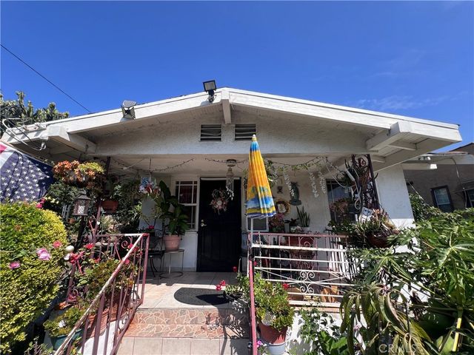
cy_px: 178
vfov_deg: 89.9
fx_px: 178
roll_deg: +0.5
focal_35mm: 13
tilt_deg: +14.6
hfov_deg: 106.2
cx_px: 237
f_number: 1.8
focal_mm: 1.57
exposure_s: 1/664
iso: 32
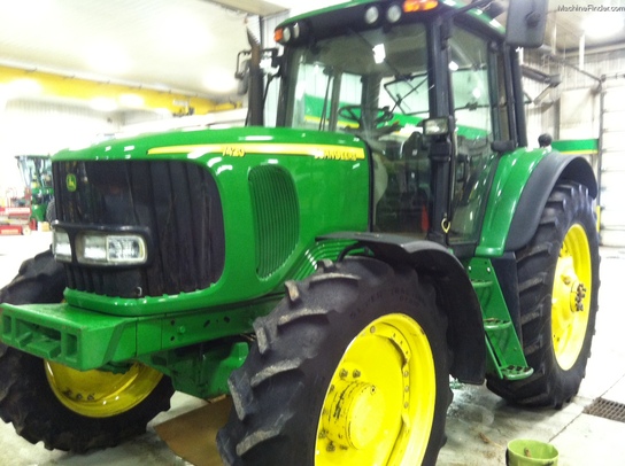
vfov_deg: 40.6
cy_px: 233
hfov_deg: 52.7
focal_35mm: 35
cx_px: 312
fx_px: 631
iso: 200
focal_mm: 3.85
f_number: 2.8
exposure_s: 1/15
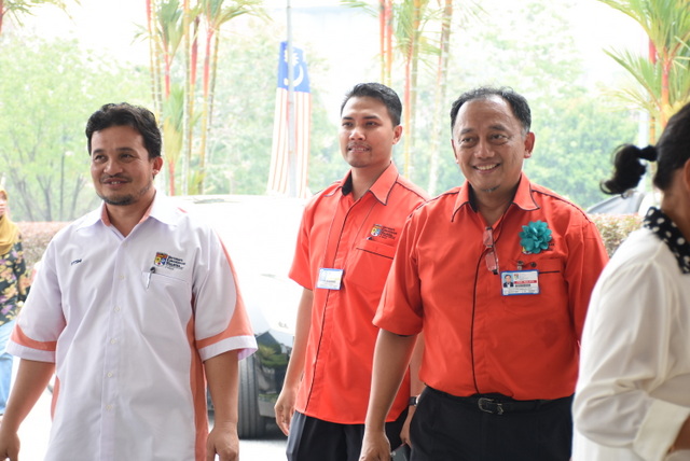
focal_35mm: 90
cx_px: 345
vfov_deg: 15.2
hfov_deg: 22.6
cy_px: 230
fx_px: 1727
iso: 320
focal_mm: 60
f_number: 5
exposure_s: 1/160
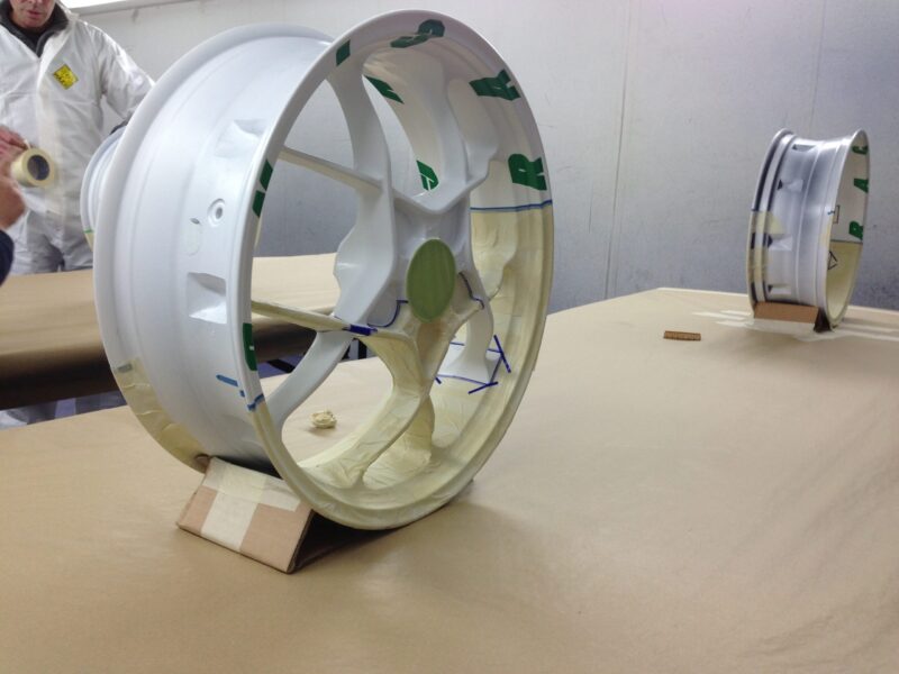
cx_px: 450
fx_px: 857
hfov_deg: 55.4
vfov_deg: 42.9
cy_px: 337
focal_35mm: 33
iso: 50
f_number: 2.4
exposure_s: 1/60
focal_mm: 4.13
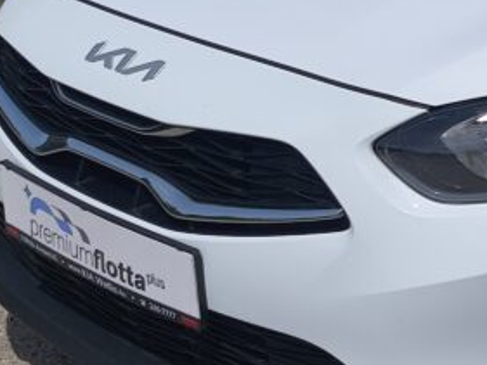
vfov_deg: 13.1
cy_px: 88
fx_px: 1590
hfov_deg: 16.1
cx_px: 712
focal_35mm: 113
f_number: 1.6
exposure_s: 1/6658
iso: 50
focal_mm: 6.57
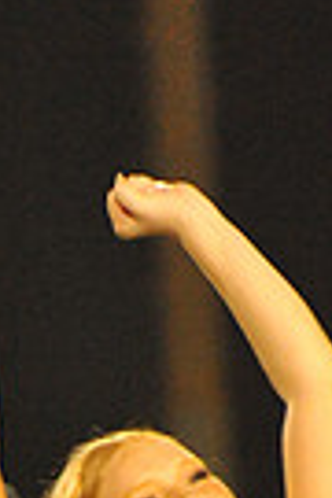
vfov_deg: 2.4
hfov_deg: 1.6
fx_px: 11896
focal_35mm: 860
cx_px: -210
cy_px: 1022
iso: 6400
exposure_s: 1/200
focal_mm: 200
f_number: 5
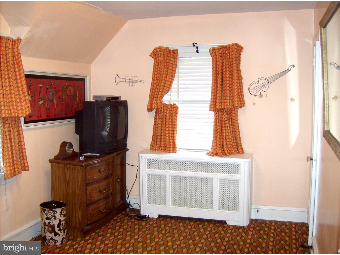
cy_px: 128
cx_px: 170
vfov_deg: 39.7
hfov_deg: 51.4
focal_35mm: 36
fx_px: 354
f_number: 2.8
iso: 200
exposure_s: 1/60
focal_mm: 6
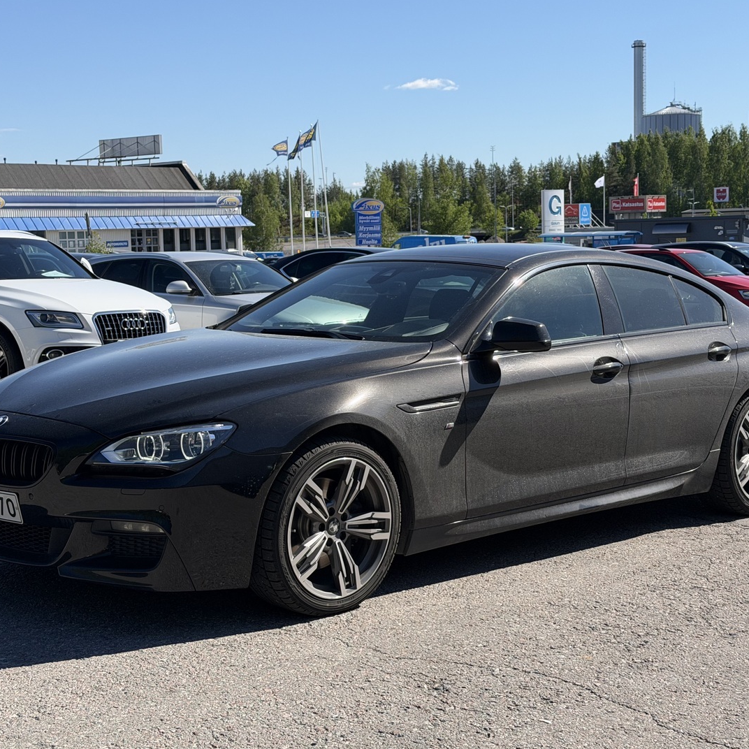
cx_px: 393
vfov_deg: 30.0
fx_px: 1395
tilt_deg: -5.0
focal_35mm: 57
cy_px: 374
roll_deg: +1.0
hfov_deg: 30.0
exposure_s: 1/3891
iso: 64
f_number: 1.78
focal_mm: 6.76
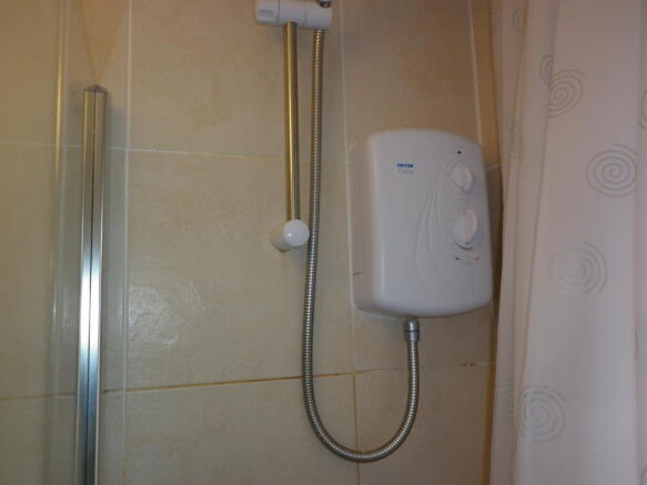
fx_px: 523
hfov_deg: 63.5
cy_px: 242
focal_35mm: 28
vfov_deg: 49.7
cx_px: 324
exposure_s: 1/30
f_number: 2.8
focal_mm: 5
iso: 100
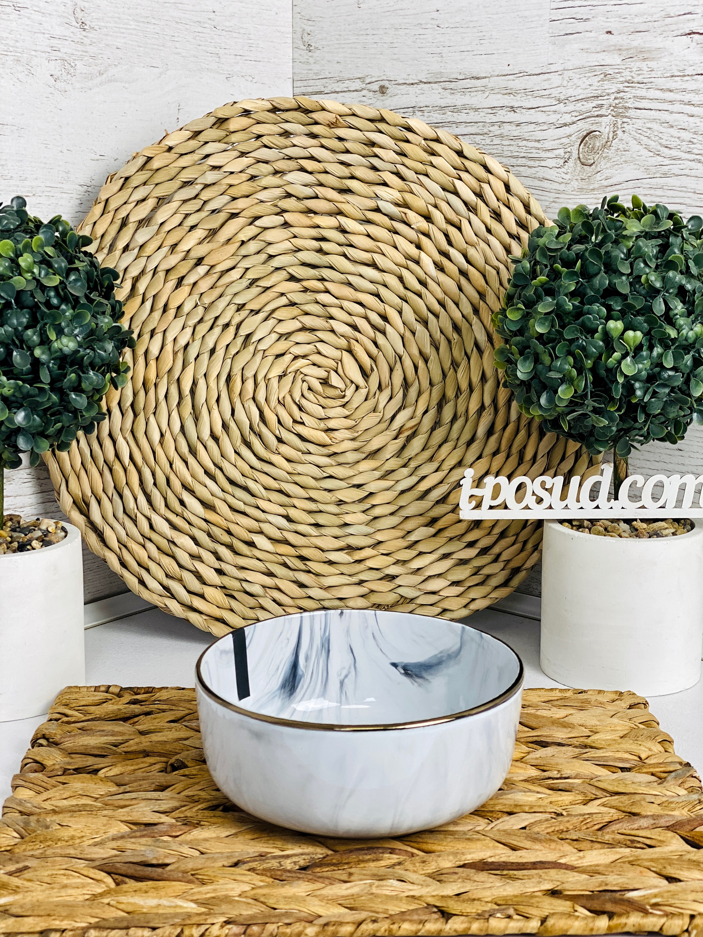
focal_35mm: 52
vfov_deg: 36.8
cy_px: 468
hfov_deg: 28.0
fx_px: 1408
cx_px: 352
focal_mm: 6
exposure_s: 1/104
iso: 50
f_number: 2
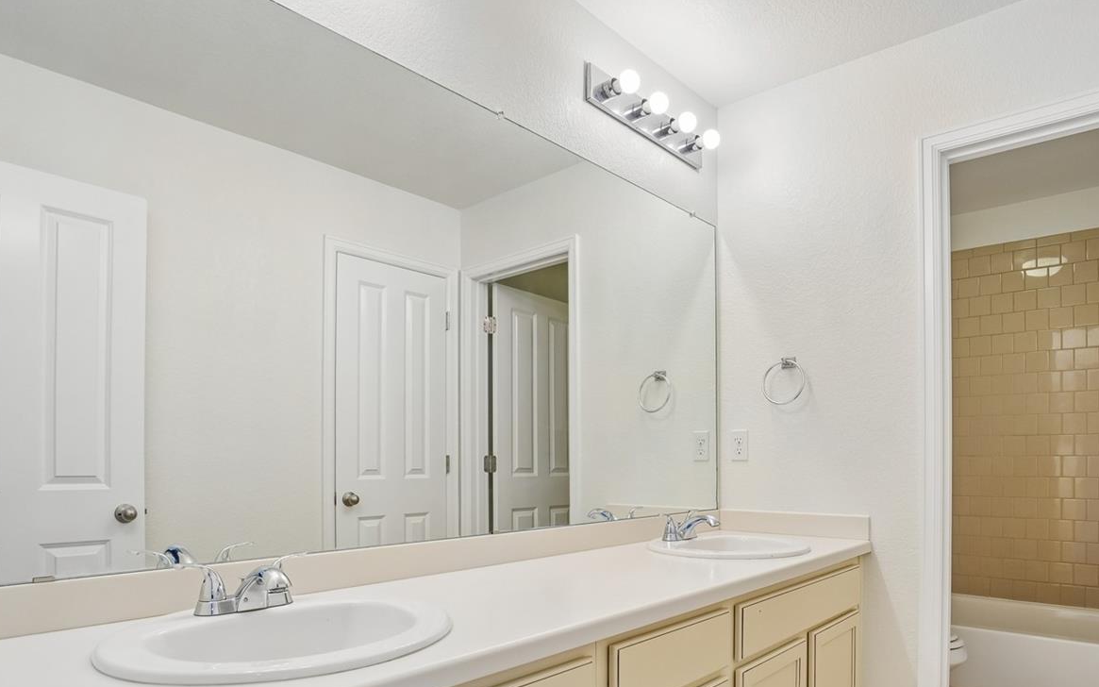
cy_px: 471
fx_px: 629
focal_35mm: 21
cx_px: 621
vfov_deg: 55.8
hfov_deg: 81.9
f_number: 8
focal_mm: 10
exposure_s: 1/50
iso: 400
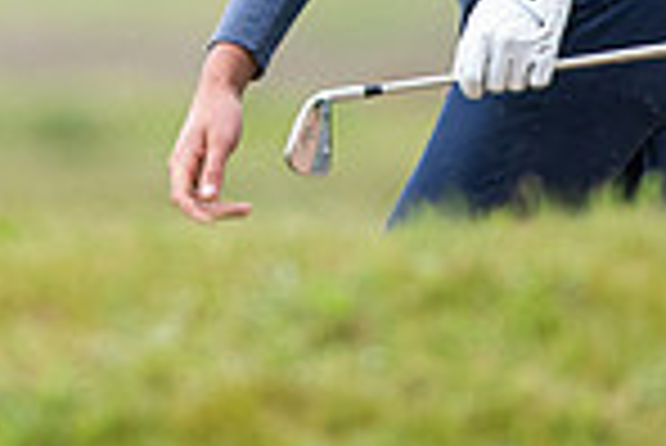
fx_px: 32758
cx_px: 51
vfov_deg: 0.8
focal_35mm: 1769
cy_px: -392
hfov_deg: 1.2
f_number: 4
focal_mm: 300
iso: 800
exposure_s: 1/2000
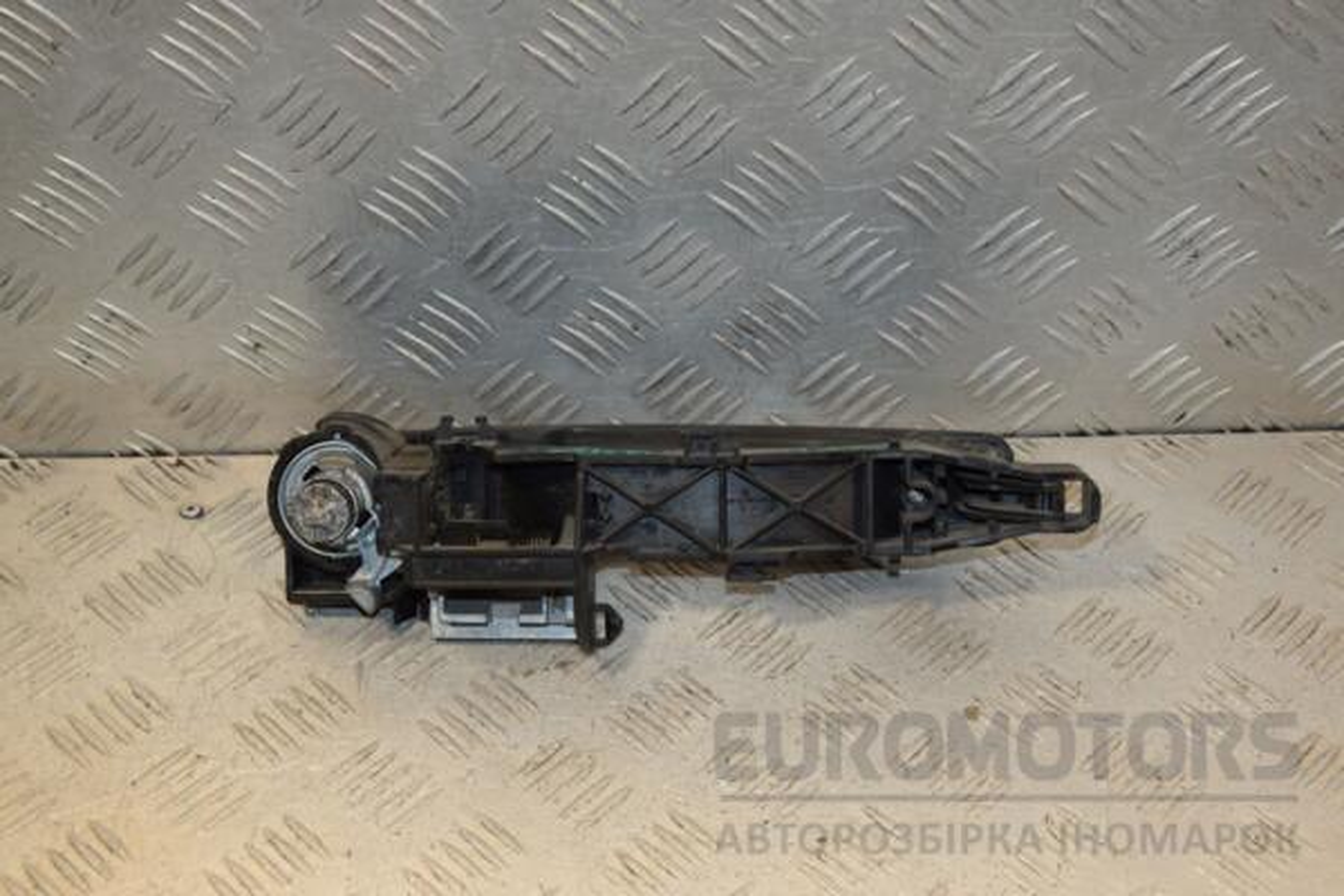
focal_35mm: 60
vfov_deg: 22.6
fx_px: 2240
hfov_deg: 33.4
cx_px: 672
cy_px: 448
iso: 800
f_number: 6.3
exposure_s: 1/200
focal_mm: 40
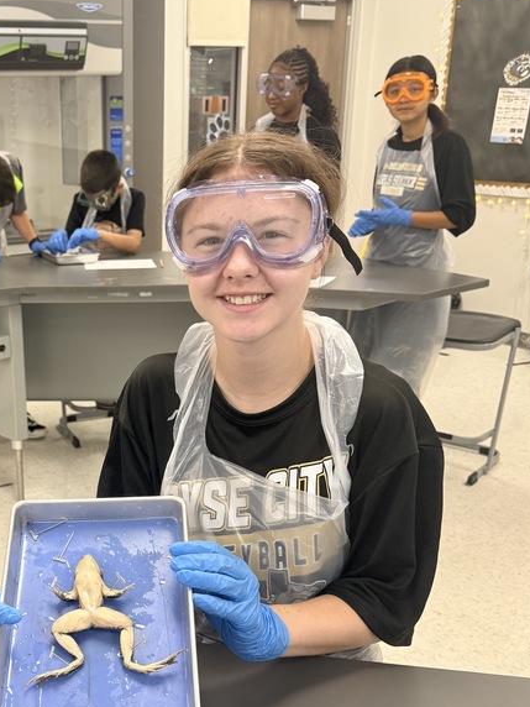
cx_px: 88
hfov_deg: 32.4
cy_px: 456
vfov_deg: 43.4
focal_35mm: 43
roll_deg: +0.2
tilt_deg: -20.4
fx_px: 878
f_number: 1.78
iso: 200
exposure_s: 1/104
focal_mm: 6.76
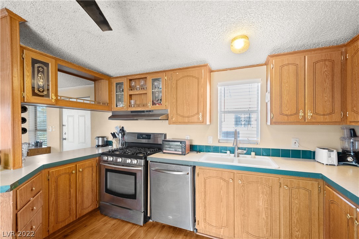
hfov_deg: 100.4
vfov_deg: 77.3
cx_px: 180
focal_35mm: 15
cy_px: 120
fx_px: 150
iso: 200
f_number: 6.3
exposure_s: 1/30
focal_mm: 10
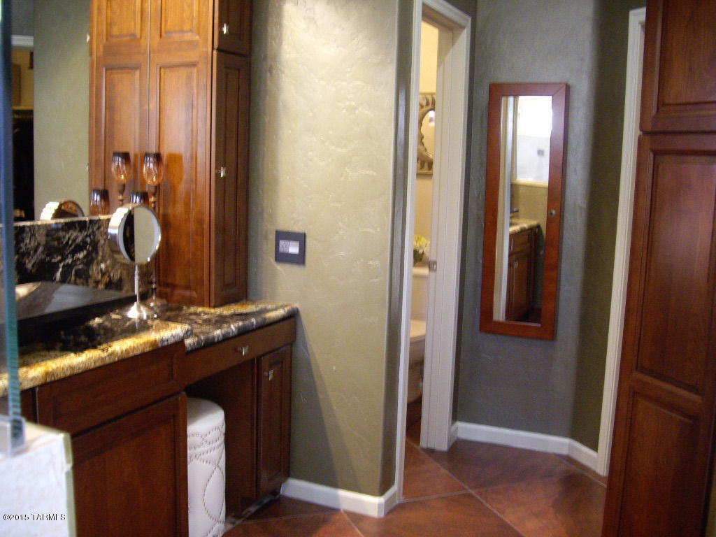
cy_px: 268
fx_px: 786
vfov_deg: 37.7
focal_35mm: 38
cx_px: 358
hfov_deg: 49.0
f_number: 2.8
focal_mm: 7.9
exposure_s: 1/13
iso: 400
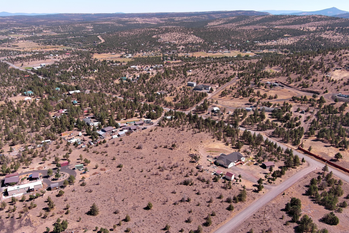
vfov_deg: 45.0
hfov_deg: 63.7
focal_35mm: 29
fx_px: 281
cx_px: 174
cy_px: 116
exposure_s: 1/70.7
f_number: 2.8
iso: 100
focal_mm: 10.57
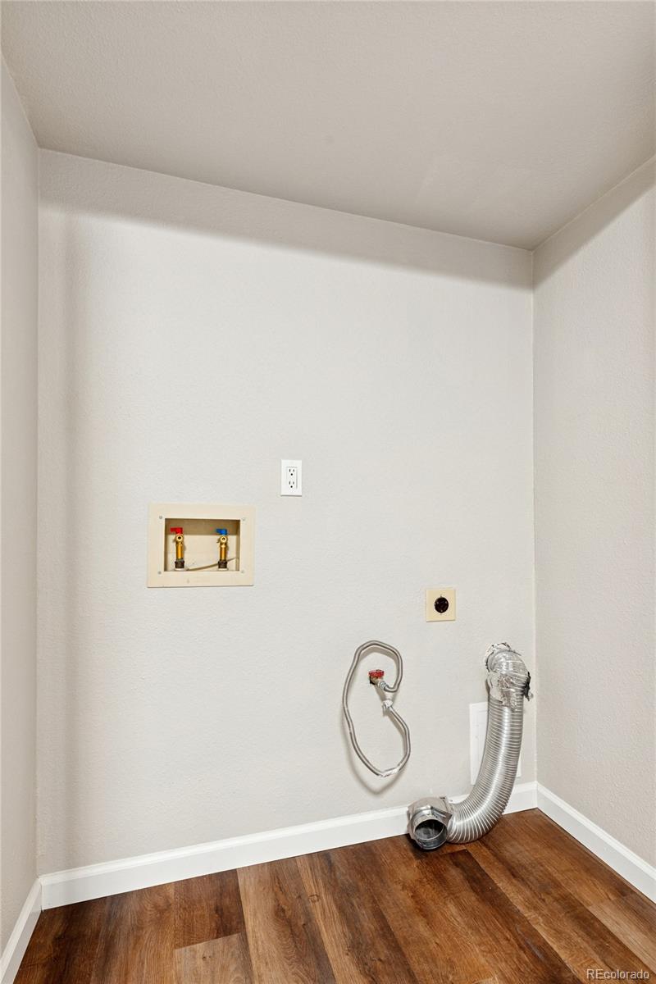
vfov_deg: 93.3
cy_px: 492
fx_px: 465
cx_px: 328
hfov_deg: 70.4
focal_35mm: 17
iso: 400
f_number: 9
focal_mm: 17
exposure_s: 1/1.67
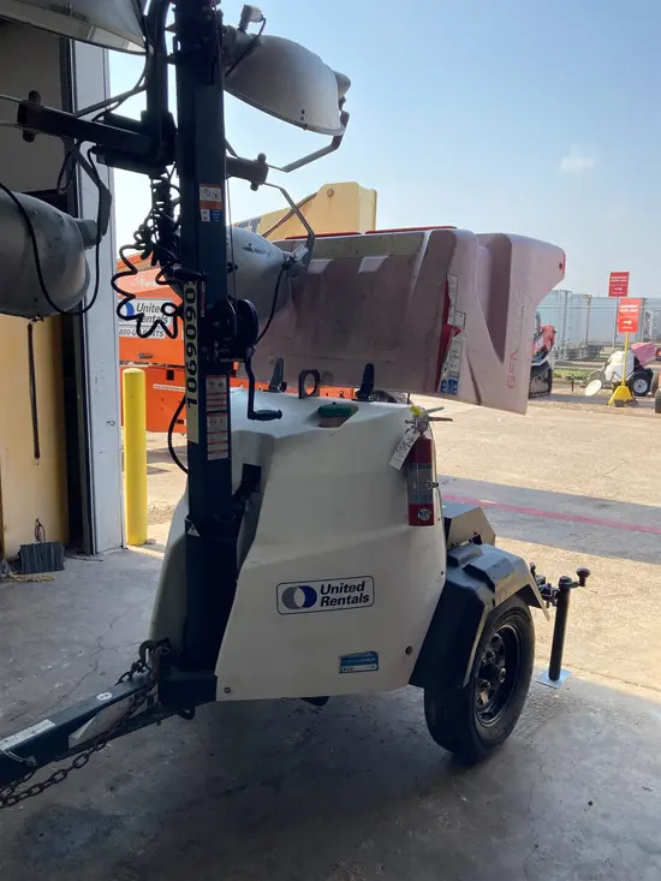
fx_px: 713
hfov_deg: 49.8
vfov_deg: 63.4
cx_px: 330
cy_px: 440
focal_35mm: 28
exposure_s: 1/506
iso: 20
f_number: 1.8
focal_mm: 3.99
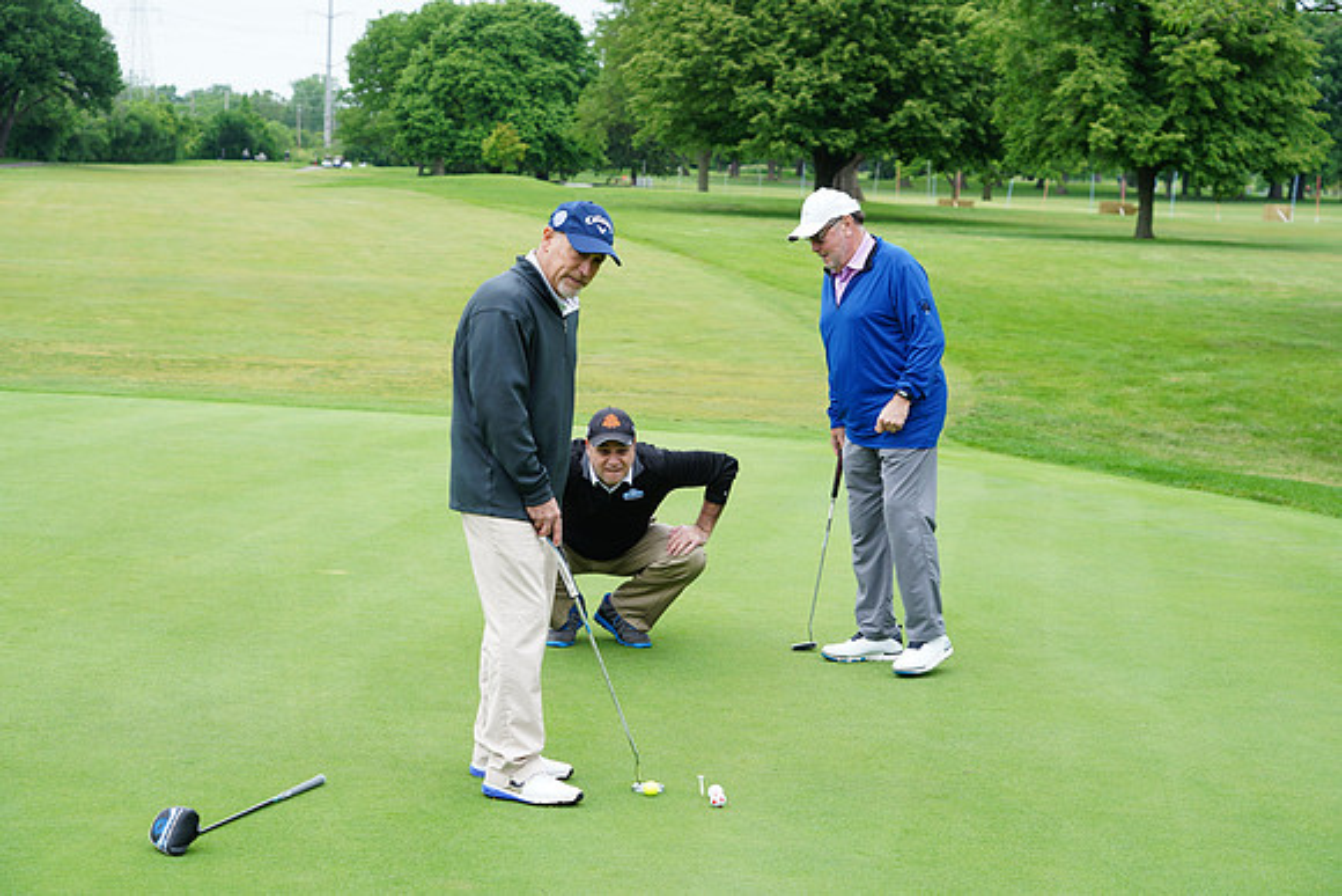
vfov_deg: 20.0
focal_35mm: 68
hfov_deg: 29.6
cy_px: 448
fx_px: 2535
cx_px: 671
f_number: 5.6
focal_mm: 68
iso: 125
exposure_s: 1/100
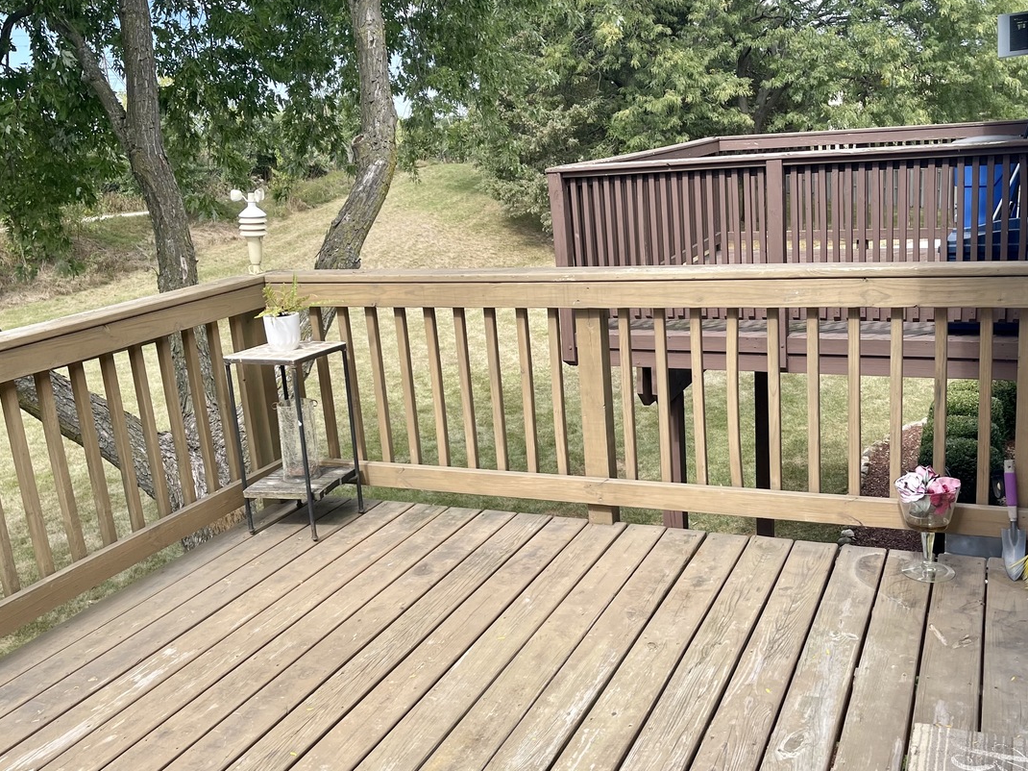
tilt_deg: -13.4
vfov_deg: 40.7
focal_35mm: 35
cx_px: 536
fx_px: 1039
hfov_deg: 52.6
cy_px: 367
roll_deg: +3.6
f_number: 1.6
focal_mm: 5.1
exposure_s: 1/1164
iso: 32
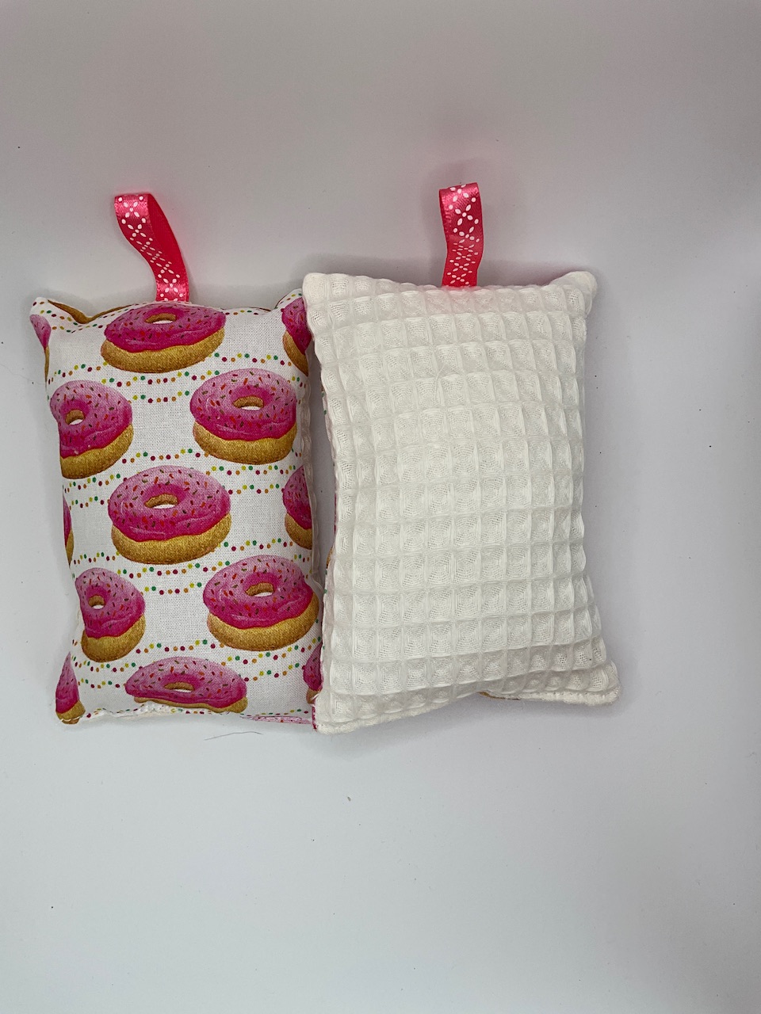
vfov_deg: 61.7
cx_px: 380
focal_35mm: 29
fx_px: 850
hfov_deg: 48.2
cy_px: 507
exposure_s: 1/457
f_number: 1.8
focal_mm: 3
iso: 25
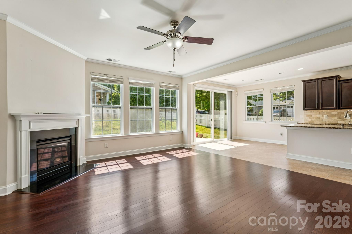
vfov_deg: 72.0
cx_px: 176
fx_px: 161
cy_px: 117
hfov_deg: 95.0
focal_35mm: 16
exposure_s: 1/25
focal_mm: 16.5
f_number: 9
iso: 100
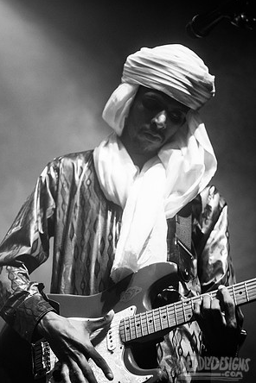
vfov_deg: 25.1
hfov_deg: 16.9
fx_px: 864
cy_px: 192
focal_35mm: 81
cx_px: 128
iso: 2500
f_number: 3.2
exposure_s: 1/200
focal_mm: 80
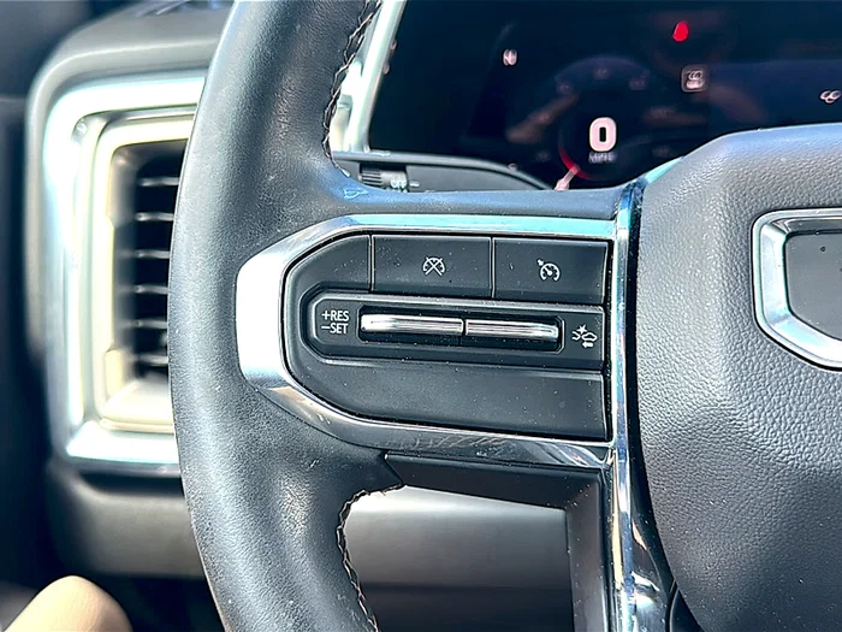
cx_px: 421
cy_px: 316
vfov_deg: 42.9
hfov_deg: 55.4
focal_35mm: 33
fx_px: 803
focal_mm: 6.86
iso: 100
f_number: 1.78
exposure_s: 1/212
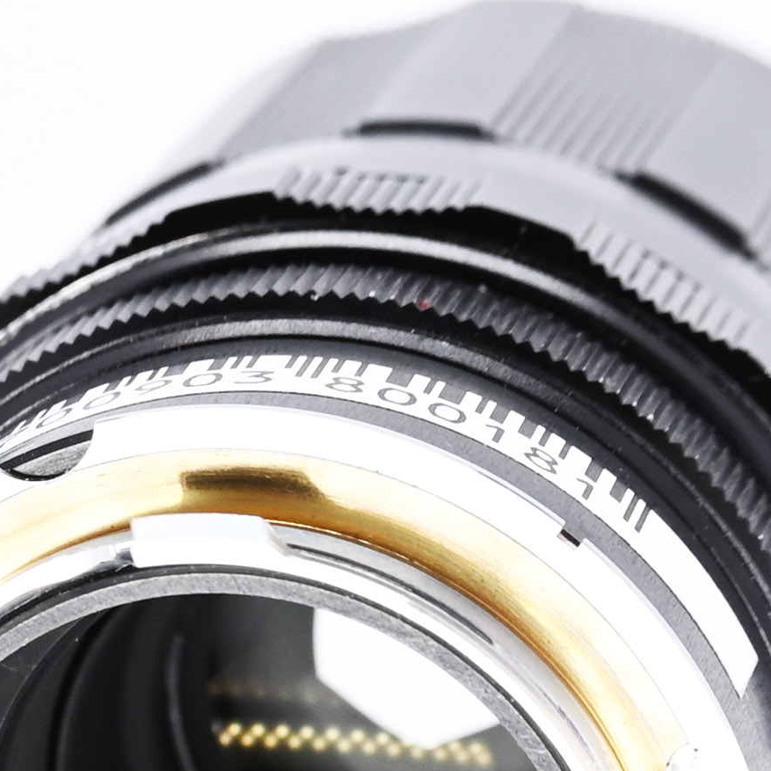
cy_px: 1044
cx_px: -45
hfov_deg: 5.3
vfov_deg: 5.2
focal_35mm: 332
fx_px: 8366
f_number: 9
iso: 500
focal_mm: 58
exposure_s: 1/160
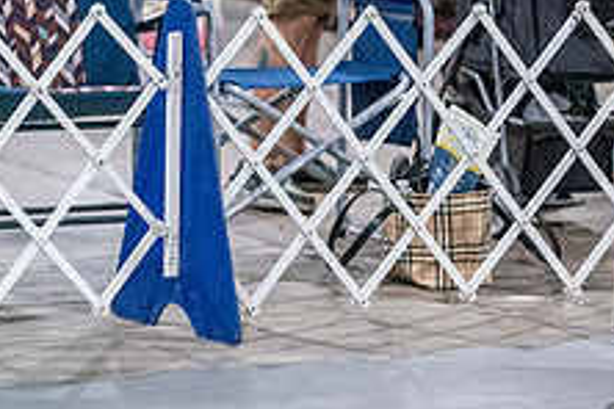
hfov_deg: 8.2
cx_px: 794
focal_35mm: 248
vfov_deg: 5.5
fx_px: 4229
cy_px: 43
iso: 6400
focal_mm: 95
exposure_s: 1/320
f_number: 3.2
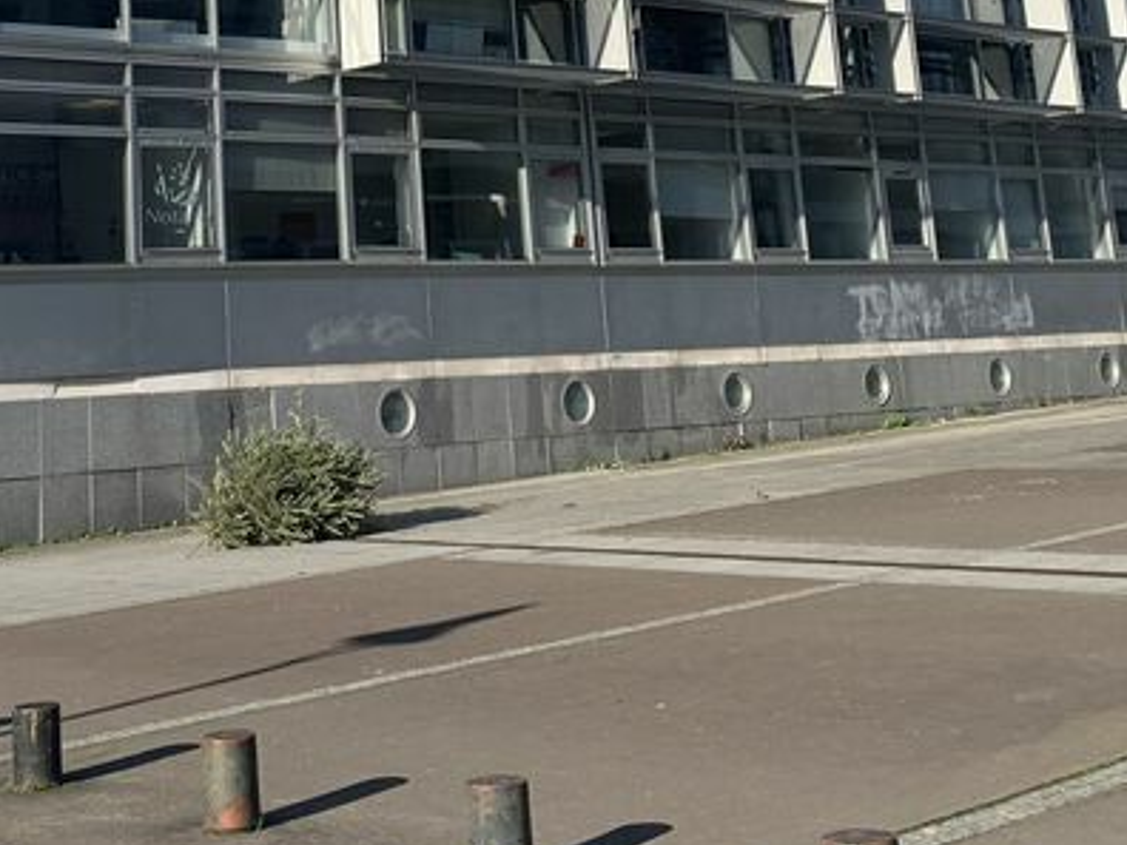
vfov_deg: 21.8
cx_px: 313
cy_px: -139
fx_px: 2051
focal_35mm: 63
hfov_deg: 30.3
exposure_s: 1/1468
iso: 25
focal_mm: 4.25
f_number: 1.8
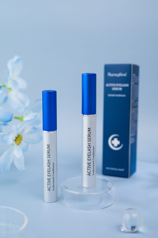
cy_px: 119
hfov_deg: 27.0
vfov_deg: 39.6
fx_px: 330
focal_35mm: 50
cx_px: 79
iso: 200
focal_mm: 50
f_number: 5
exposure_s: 1/125
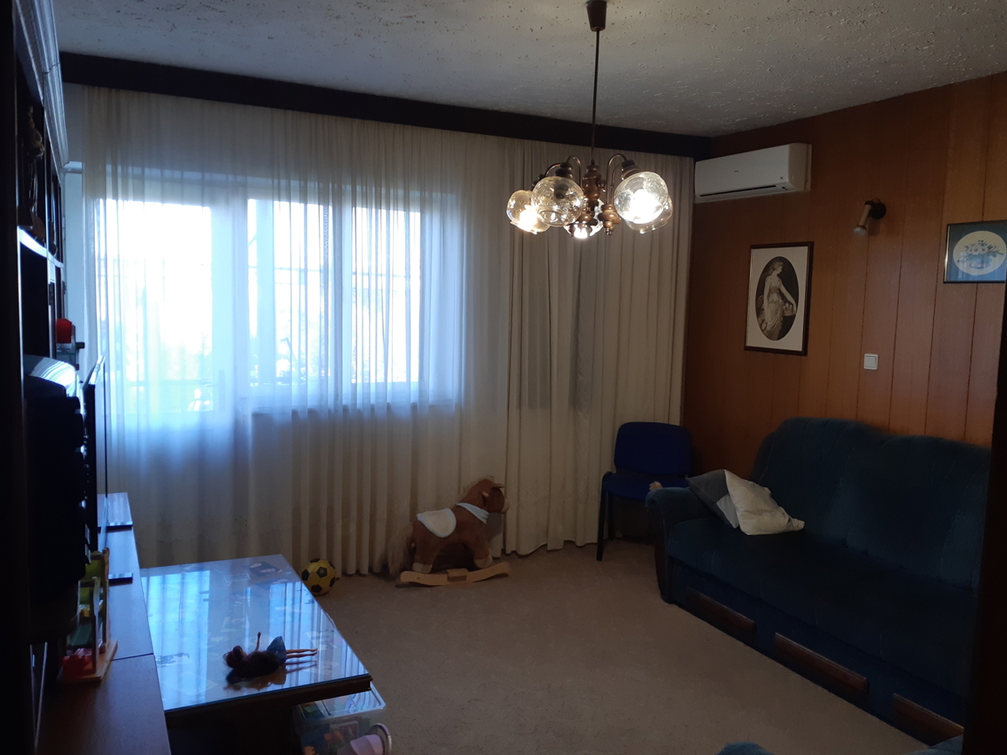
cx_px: 508
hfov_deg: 65.3
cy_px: 379
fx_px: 785
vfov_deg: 51.4
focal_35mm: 27
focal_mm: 3.93
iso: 64
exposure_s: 1/60
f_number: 1.7
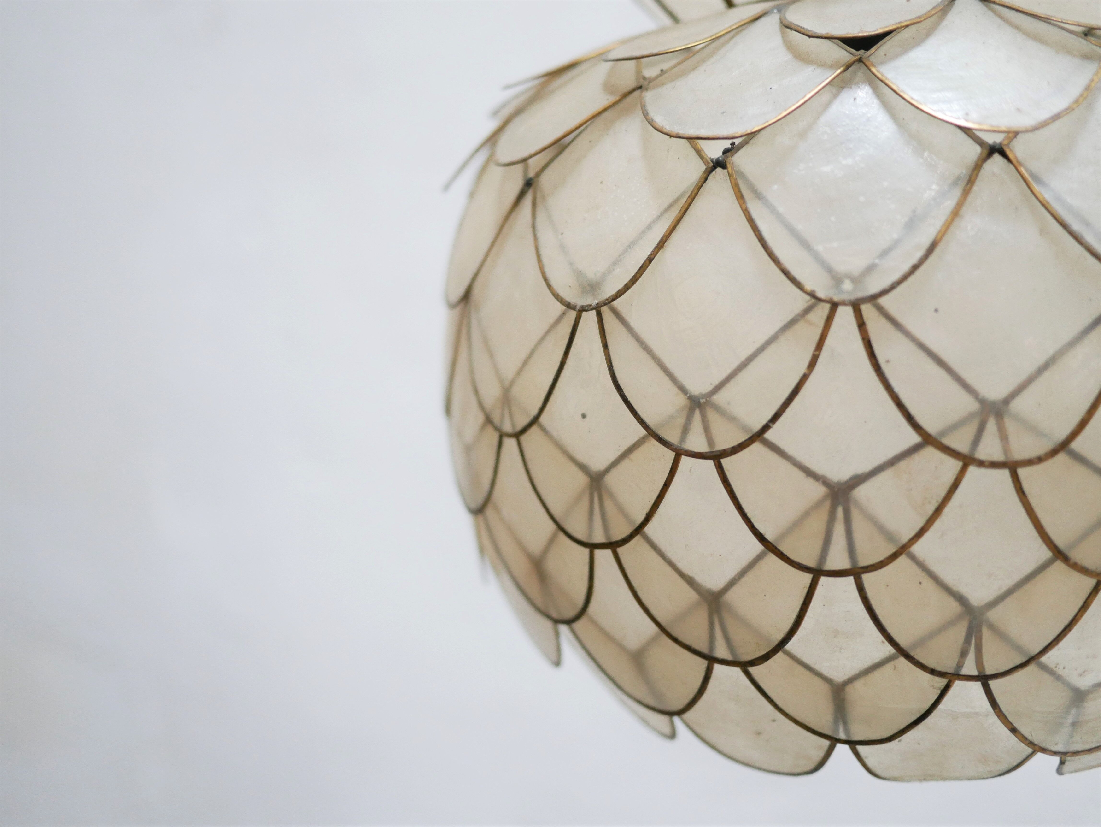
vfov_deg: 36.0
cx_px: 550
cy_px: 414
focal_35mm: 40
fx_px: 1273
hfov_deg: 46.8
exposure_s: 1/60
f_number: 1.7
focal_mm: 20
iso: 1000
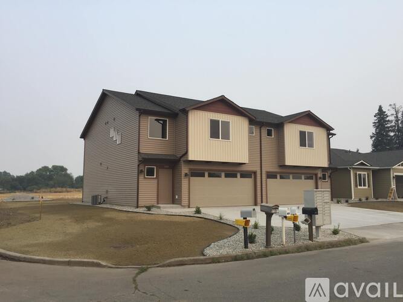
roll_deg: -1.2
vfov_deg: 48.2
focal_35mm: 29
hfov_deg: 61.7
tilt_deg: +7.1
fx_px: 338
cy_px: 151
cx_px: 202
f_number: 2.2
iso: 32
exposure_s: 1/514
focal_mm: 4.15
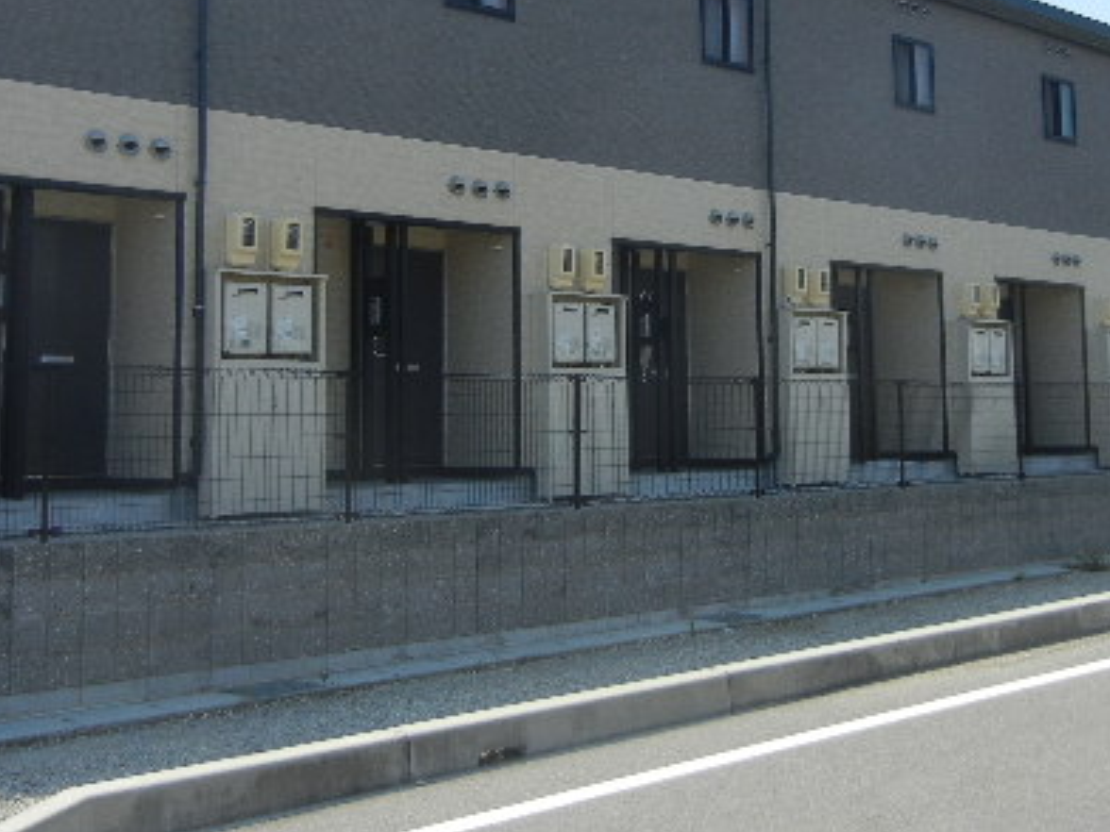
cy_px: 272
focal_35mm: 49
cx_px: 663
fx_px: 1571
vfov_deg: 29.5
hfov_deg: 38.8
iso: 160
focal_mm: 5.4
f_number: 7
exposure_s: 1/294
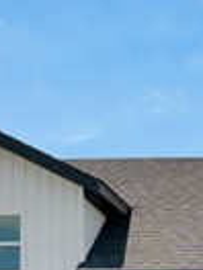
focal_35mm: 182
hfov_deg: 7.9
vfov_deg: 10.4
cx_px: 337
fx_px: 1423
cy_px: 443
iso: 100
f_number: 6.3
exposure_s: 1/60
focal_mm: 23
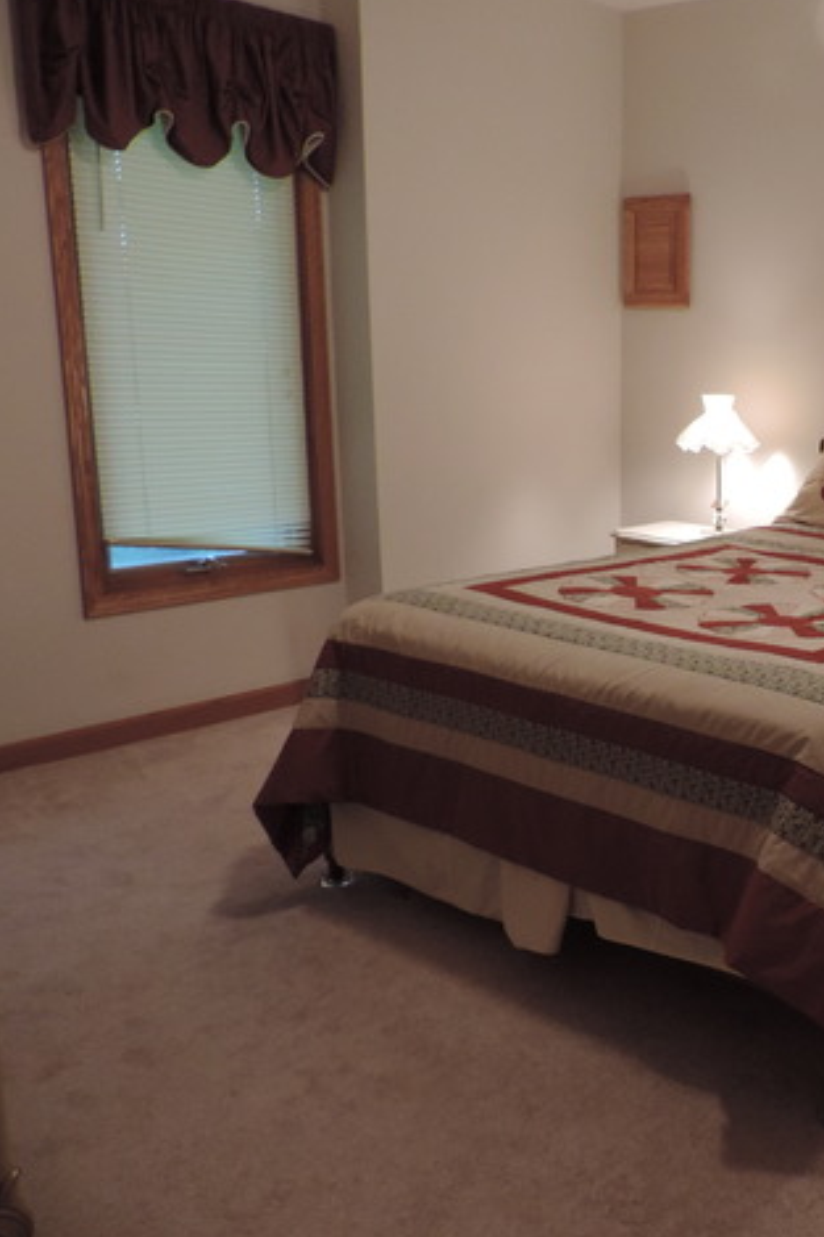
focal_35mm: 34
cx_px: 795
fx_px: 1168
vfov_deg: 55.8
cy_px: 613
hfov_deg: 35.7
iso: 400
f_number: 3
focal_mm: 4.3
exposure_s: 1/25
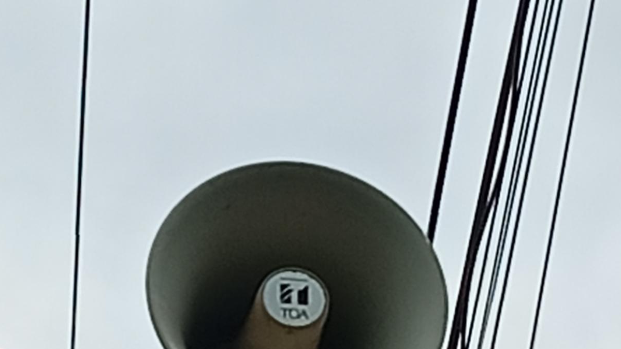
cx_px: 310
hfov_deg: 8.1
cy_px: 224
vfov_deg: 4.5
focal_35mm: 268
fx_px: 4412
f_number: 1.8
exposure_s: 1/864
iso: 52
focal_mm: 3.98
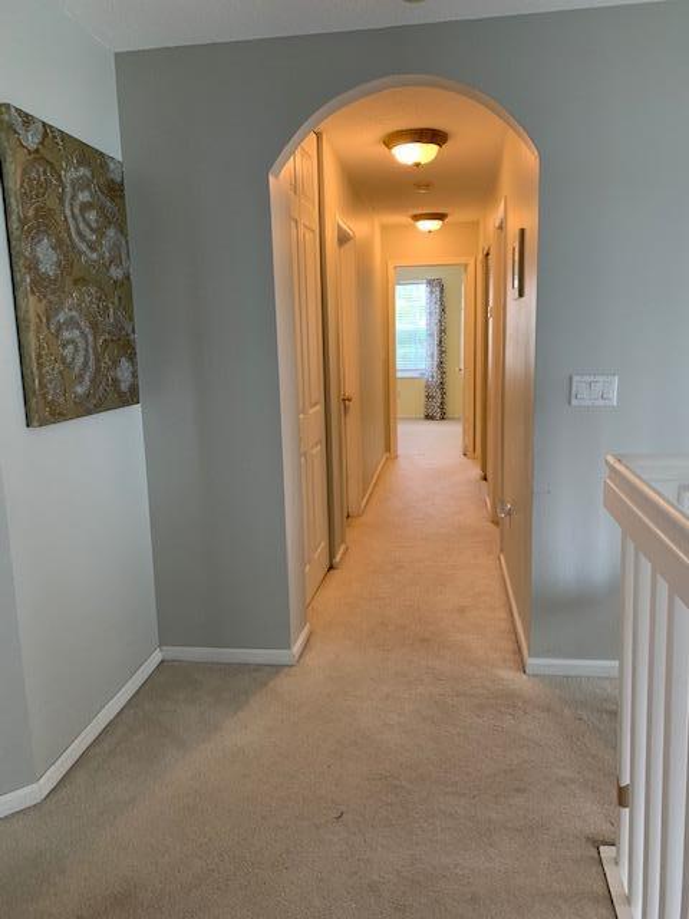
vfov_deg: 67.3
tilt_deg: -9.5
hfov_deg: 53.1
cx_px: 344
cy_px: 460
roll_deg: +2.0
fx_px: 690
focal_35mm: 26
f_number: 1.8
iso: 160
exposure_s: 1/60
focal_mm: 4.25
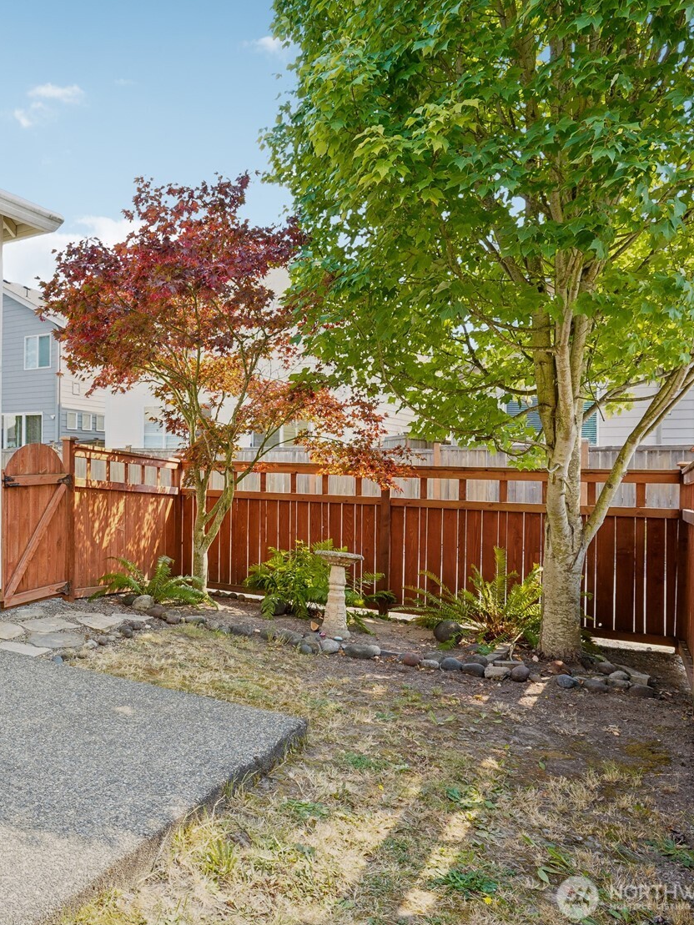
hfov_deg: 48.3
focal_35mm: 25
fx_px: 668
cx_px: 52
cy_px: 457
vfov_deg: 69.4
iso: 800
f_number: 8
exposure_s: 1/125
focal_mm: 17
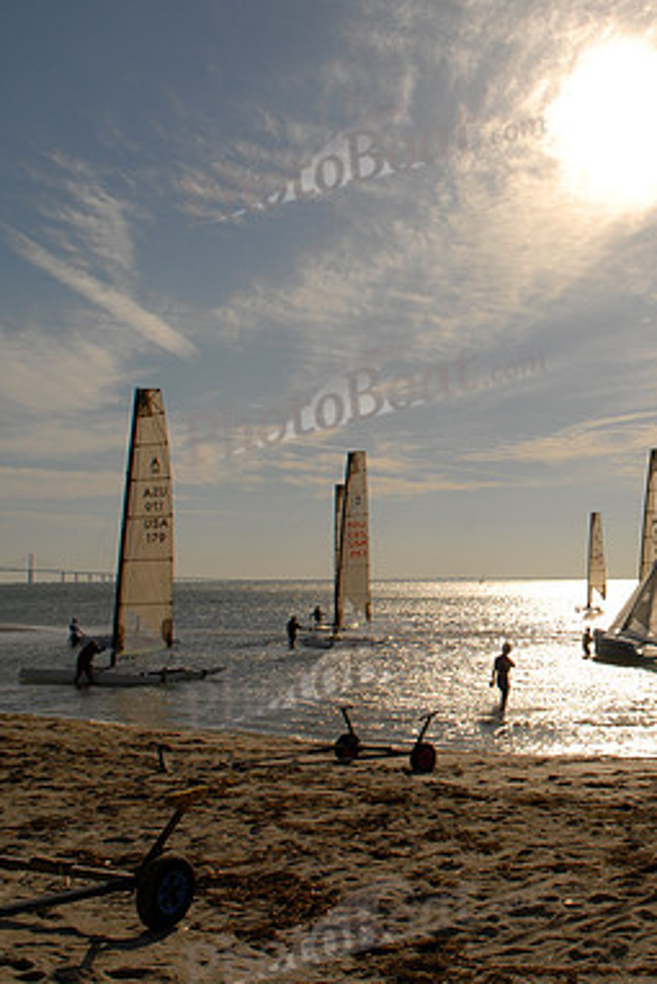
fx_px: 1060
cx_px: 680
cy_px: 497
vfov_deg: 49.8
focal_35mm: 39
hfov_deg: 31.4
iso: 100
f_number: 11
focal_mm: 17
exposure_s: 1/640
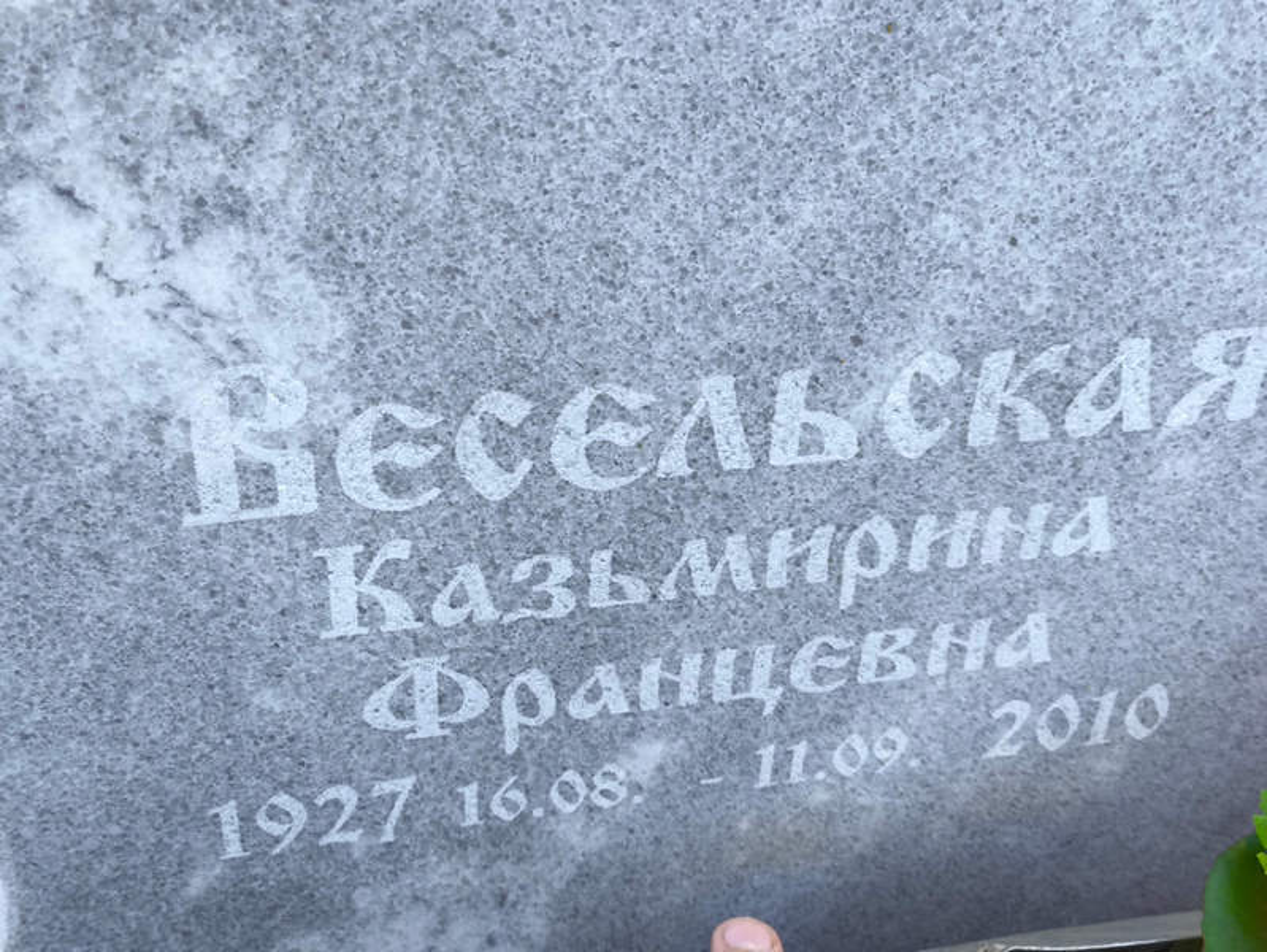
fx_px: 1831
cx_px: 634
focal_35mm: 50
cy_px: 476
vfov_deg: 29.1
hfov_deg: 38.2
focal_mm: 4.71
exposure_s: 1/50
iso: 50
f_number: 1.7
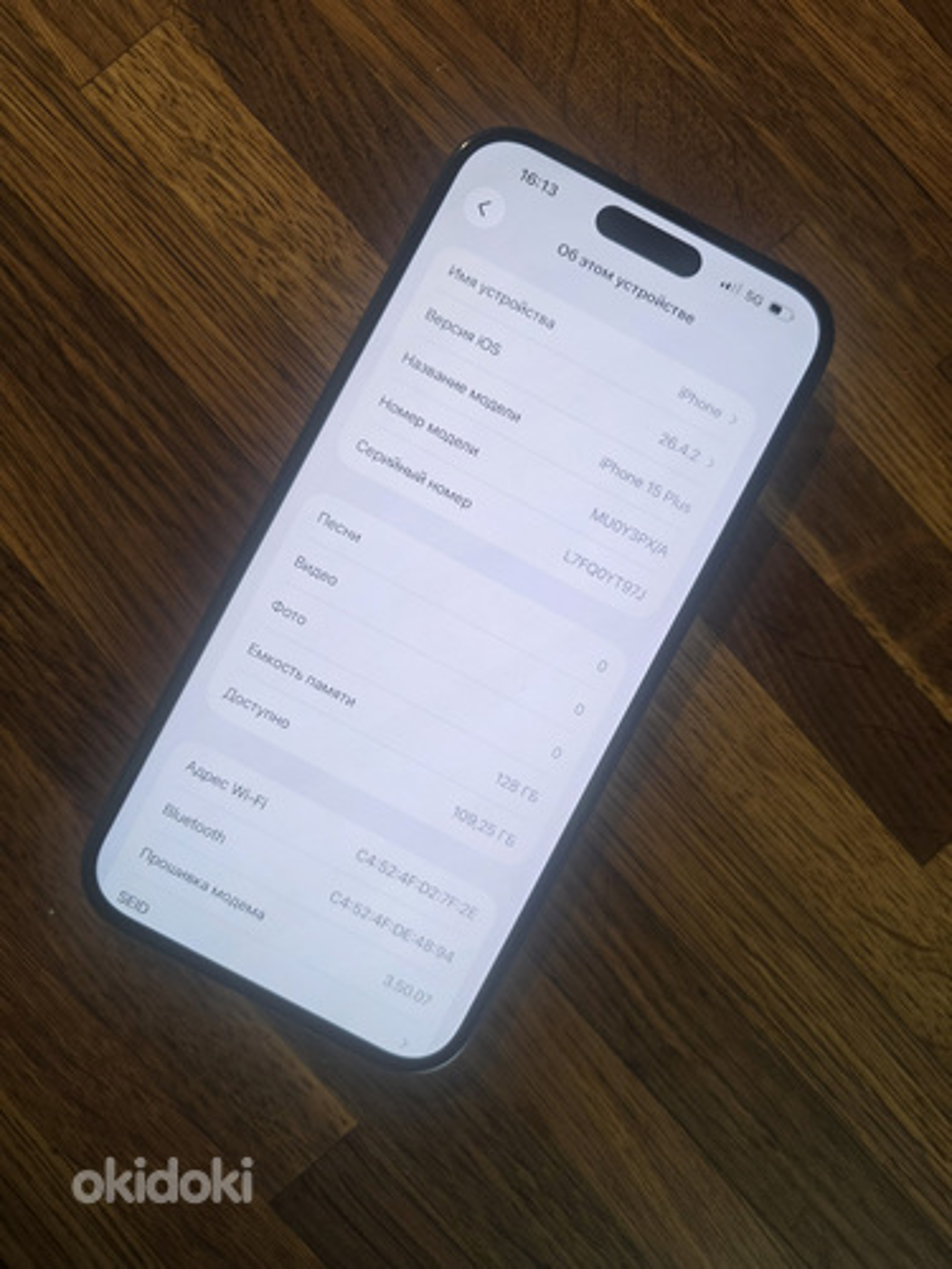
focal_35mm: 23
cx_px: 476
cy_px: 634
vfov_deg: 73.9
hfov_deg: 58.9
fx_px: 843
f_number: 1.7
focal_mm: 6.3
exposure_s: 1/66
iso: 160
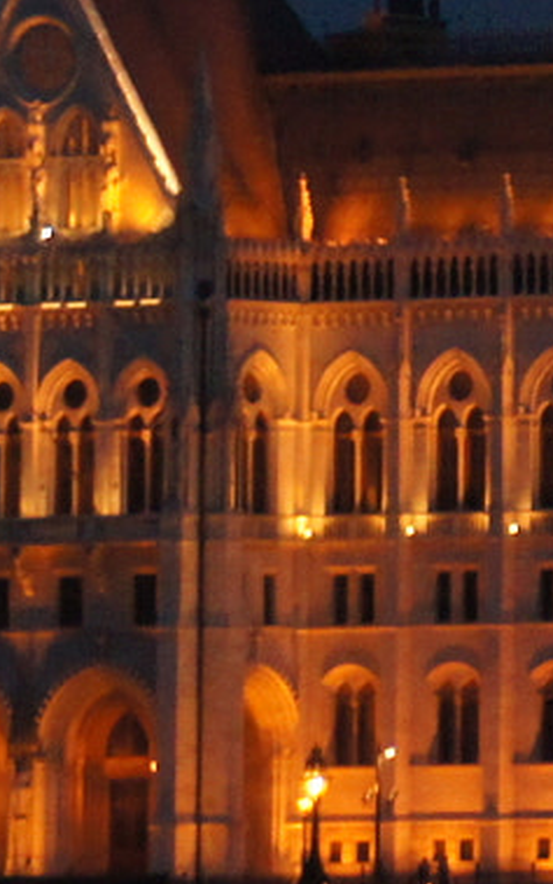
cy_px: -59
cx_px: 1724
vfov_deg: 3.6
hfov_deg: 2.2
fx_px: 13932
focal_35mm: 578
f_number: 5.6
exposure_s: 1/30
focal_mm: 70
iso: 1600
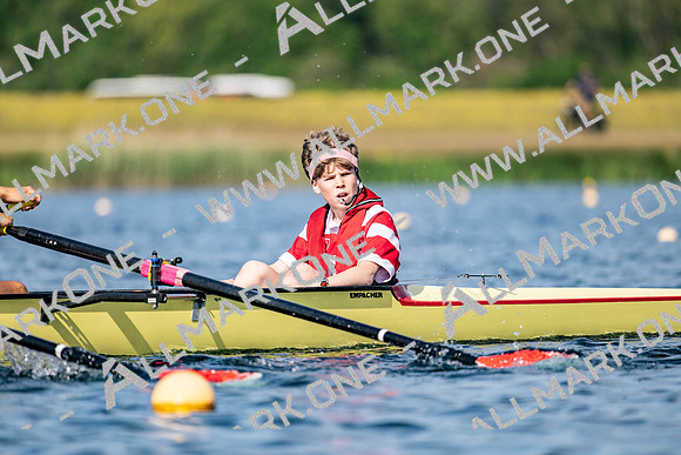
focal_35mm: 400
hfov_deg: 5.2
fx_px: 7568
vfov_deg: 3.4
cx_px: 340
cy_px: 228
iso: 160
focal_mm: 400
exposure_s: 1/2500
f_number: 4.5
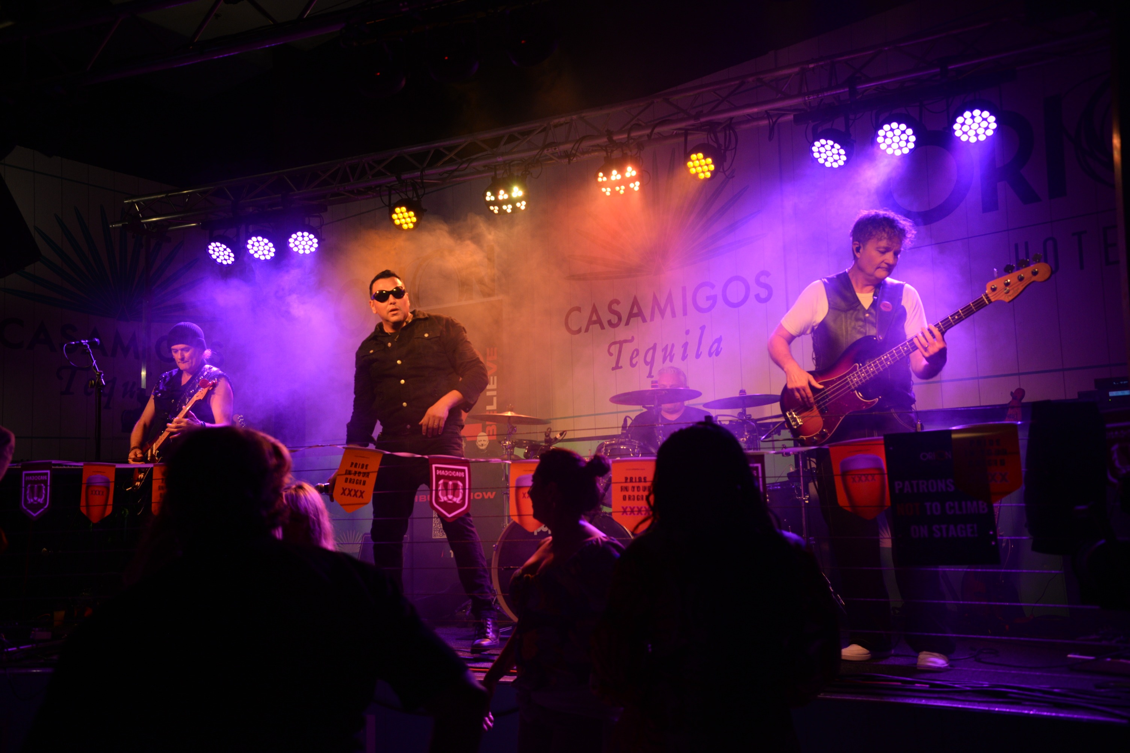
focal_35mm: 35
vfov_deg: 37.8
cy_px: 376
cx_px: 565
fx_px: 1098
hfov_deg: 54.4
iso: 1000
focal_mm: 35
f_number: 4
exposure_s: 1/320
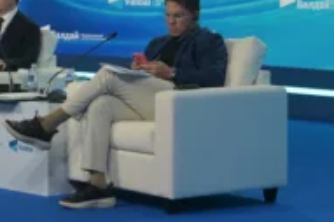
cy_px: -76
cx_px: -49
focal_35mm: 153
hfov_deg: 13.1
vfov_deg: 8.8
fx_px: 1418
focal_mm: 38
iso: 800
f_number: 4.5
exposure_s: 1/125
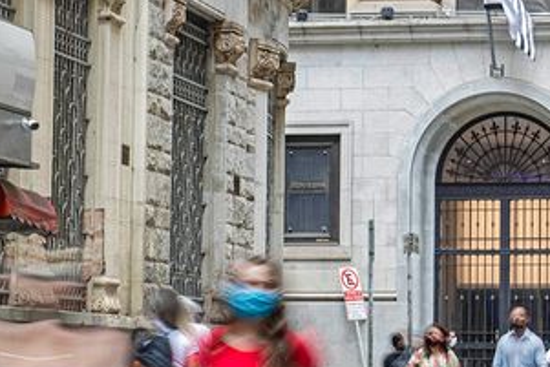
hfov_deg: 12.4
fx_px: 2491
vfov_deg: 8.4
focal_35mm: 163
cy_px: 189
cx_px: 605
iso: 31
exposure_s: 1/3
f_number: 16
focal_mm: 70
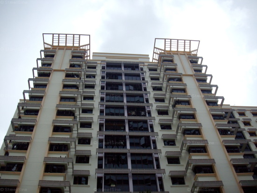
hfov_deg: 50.2
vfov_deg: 38.6
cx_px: 128
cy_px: 96
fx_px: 275
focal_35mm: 37
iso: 80
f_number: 5.6
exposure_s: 1/800
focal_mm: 6.2
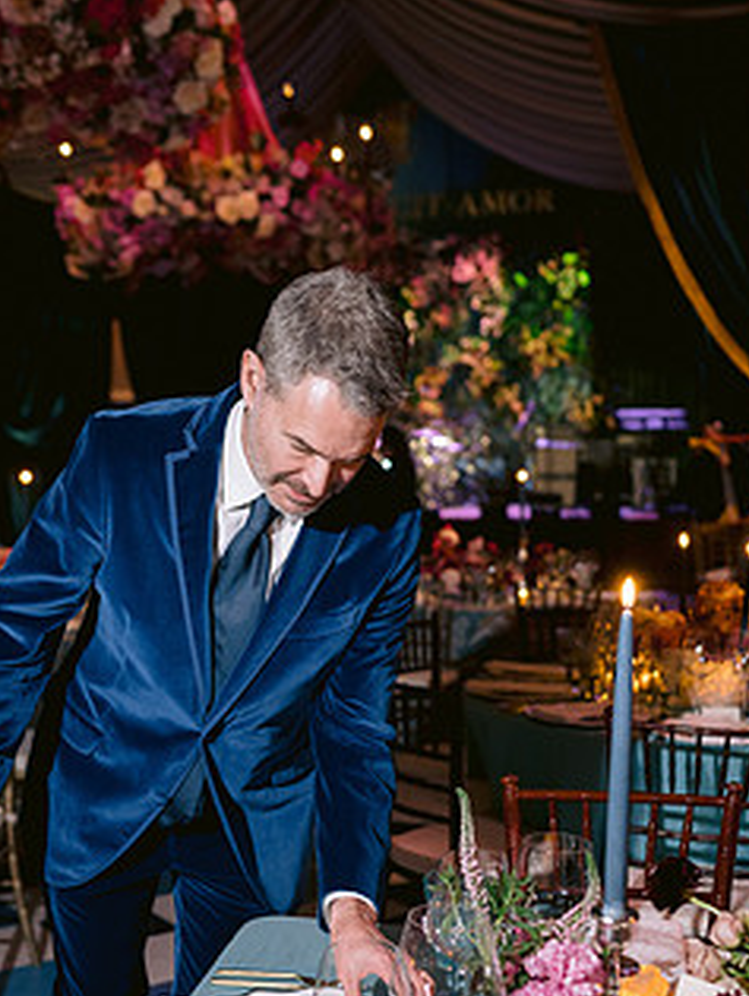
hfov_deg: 30.3
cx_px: 335
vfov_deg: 39.1
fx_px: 1382
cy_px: 673
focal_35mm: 48
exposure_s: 1/100
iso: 1000
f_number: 2.8
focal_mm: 35
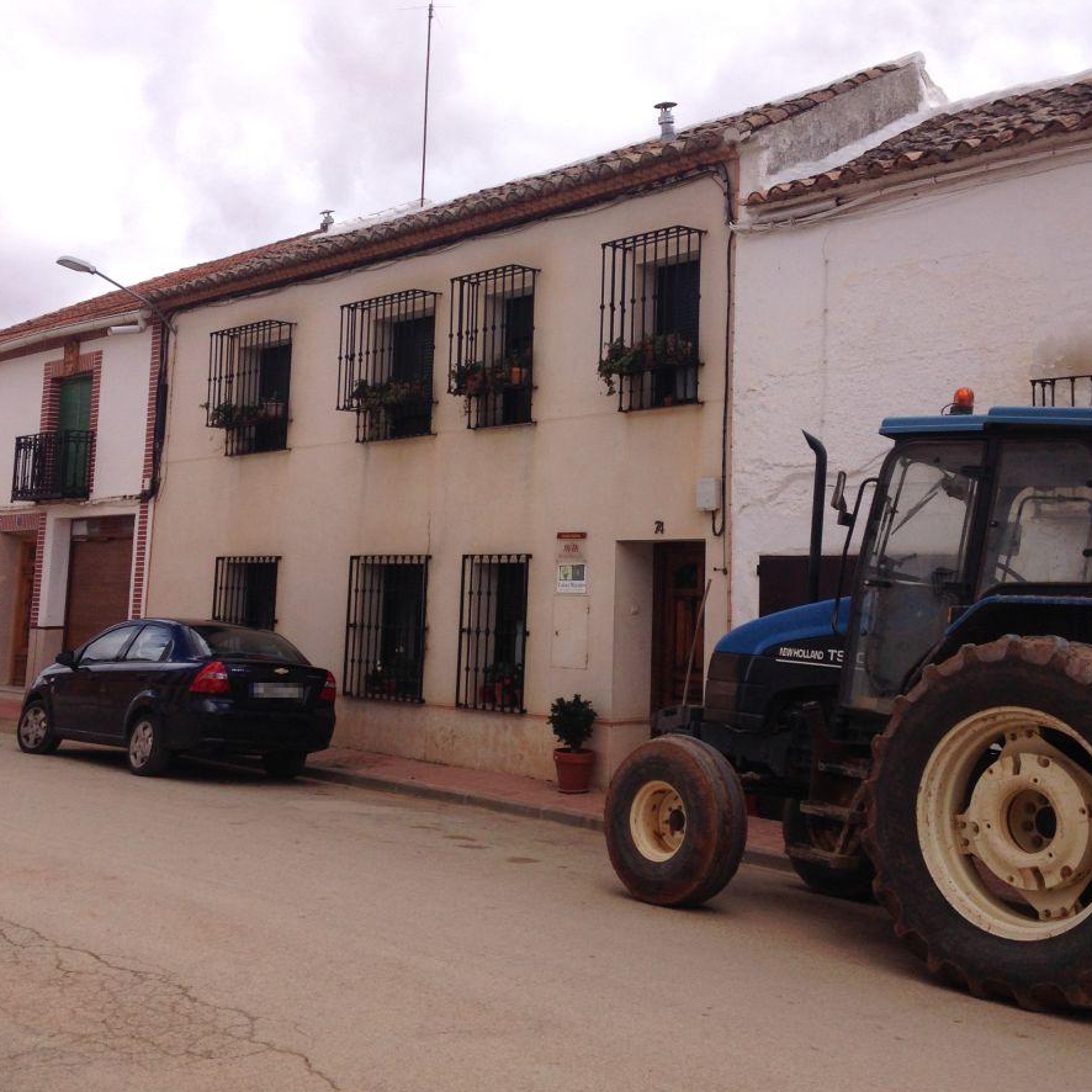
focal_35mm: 43
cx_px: 585
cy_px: 441
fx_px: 1535
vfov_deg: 39.0
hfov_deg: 39.1
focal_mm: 4.12
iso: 50
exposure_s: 1/1232
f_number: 2.4
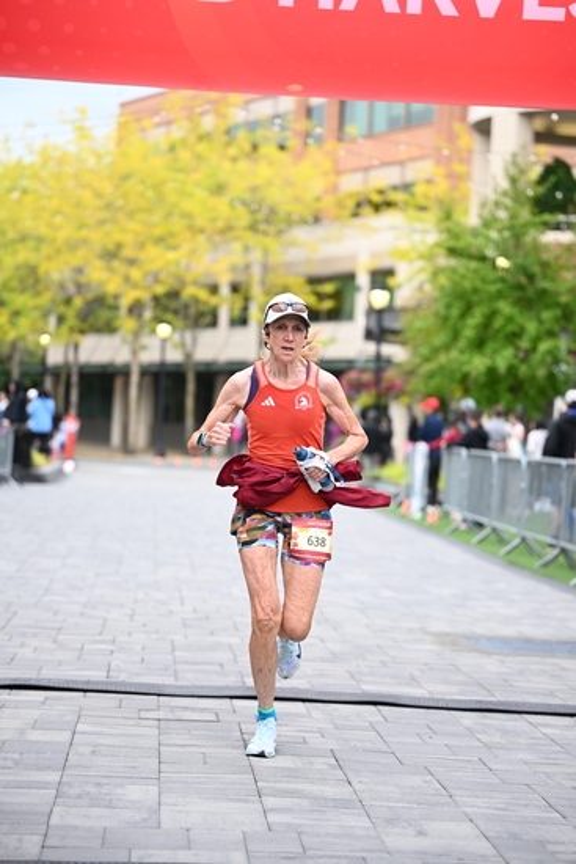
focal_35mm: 96
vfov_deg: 21.2
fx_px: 2302
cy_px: 432
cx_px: 288
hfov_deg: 14.3
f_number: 2.8
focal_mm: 96
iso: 1000
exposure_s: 1/2000
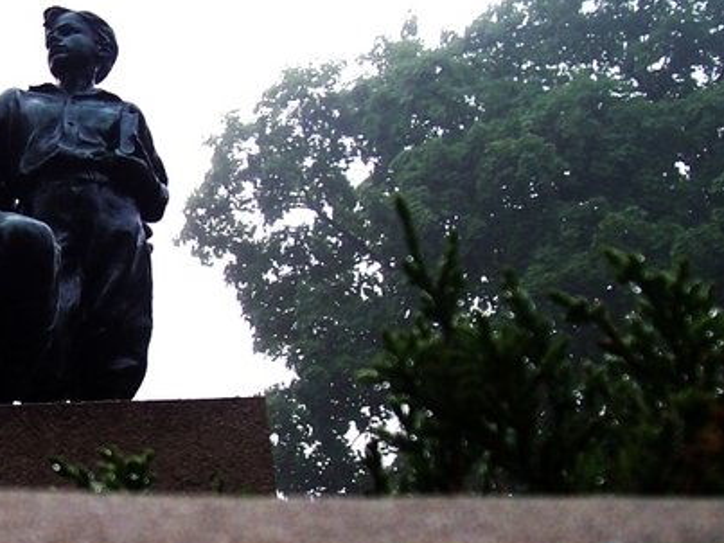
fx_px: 1694
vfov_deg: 18.2
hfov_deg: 23.1
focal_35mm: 81
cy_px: 354
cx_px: -18
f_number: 2.7
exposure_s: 1/125
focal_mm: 5.6
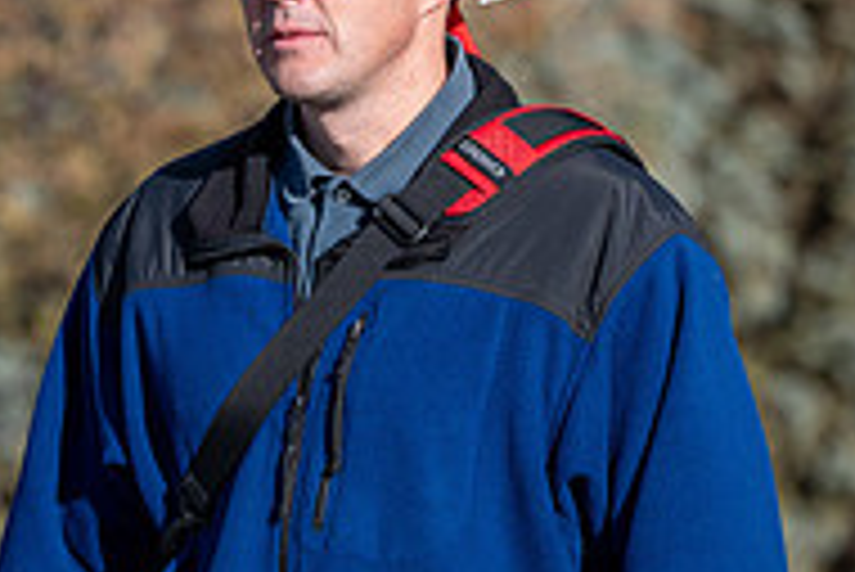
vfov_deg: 4.2
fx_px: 7796
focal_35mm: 328
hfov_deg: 6.3
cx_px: -25
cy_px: 433
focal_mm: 104
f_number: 2.8
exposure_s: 1/3200
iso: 125
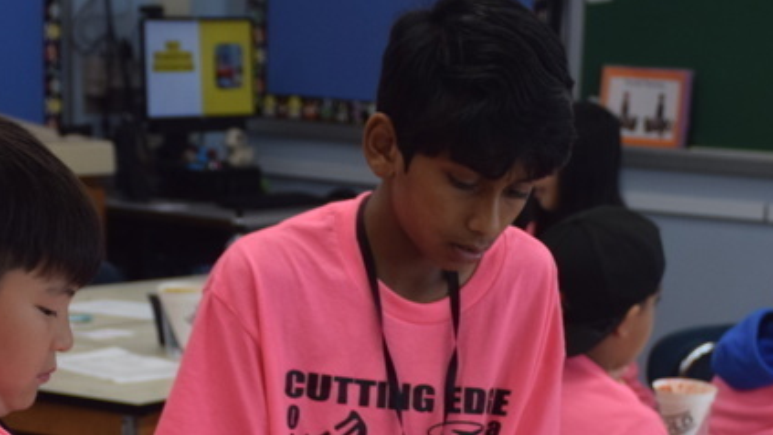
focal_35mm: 125
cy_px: 484
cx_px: 488
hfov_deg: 17.1
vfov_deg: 9.6
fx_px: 2562
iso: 400
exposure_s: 1/80
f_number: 4.5
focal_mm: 42
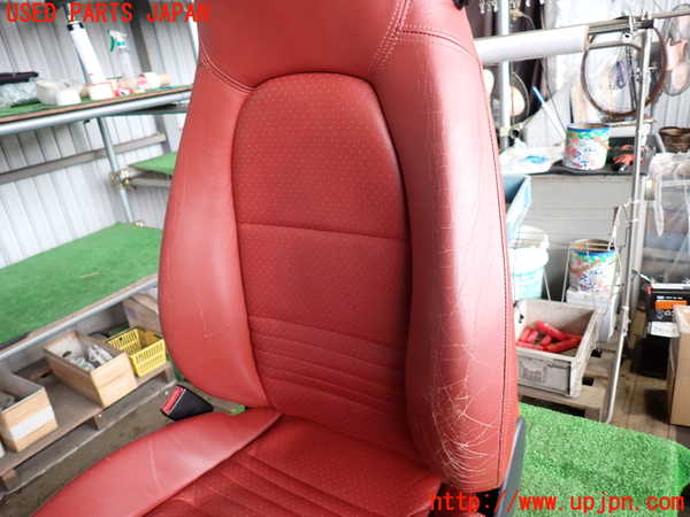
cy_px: 258
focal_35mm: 25
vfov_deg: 54.9
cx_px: 345
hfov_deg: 69.4
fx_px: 498
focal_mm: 4.5
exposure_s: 1/50
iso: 200
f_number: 2
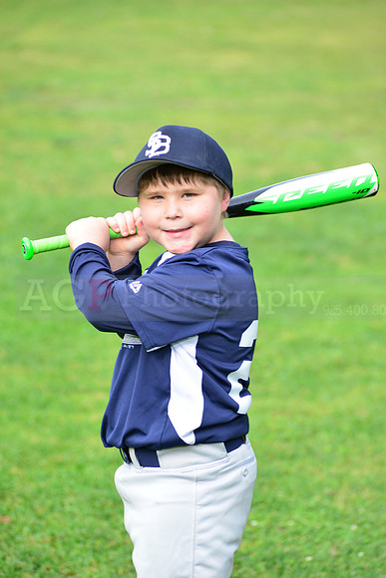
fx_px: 2572
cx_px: 193
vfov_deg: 12.8
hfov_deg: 8.6
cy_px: 289
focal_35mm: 160
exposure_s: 1/200
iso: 320
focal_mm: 160
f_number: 5.6
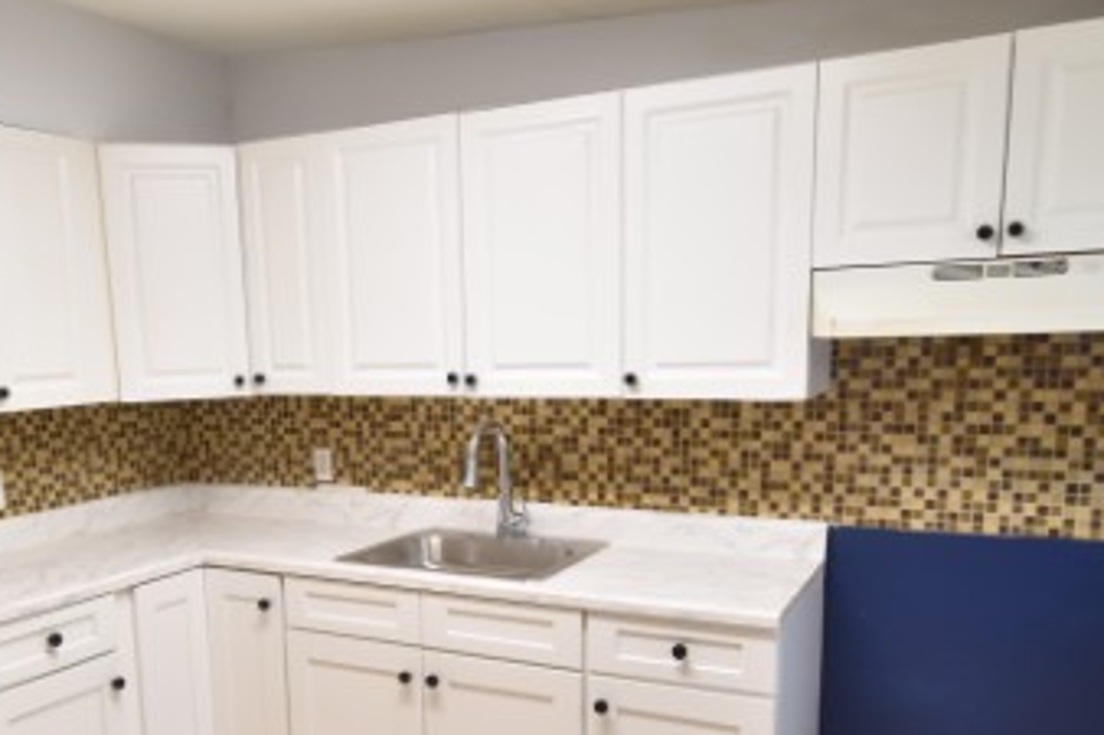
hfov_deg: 58.3
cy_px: 513
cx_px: 447
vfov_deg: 40.4
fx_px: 981
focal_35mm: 32
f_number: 4
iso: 560
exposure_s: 1/60
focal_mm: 10
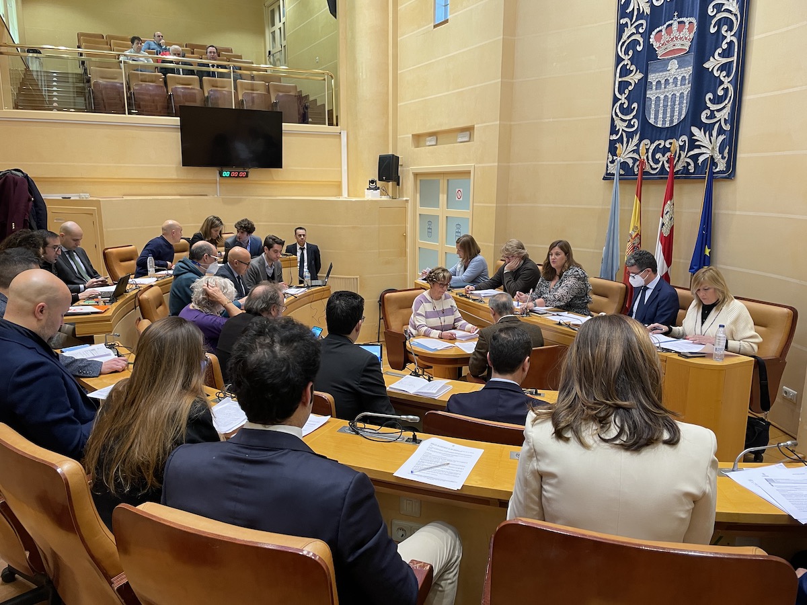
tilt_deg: -10.1
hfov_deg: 67.3
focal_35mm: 26
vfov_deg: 53.1
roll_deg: +0.2
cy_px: 302
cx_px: 404
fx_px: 606
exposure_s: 1/50
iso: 125
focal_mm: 4.2
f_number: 1.6
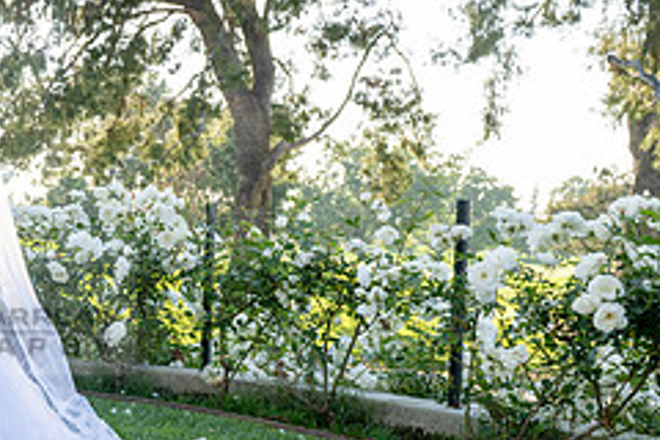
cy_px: 309
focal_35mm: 58
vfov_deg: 23.2
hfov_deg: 30.3
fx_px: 1063
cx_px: -96
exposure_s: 1/160
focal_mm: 24
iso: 200
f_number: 8
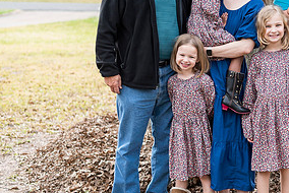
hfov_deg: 19.7
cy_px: 60
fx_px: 820
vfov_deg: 13.4
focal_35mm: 102
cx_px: 250
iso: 200
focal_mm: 50
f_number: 2.5
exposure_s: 1/640
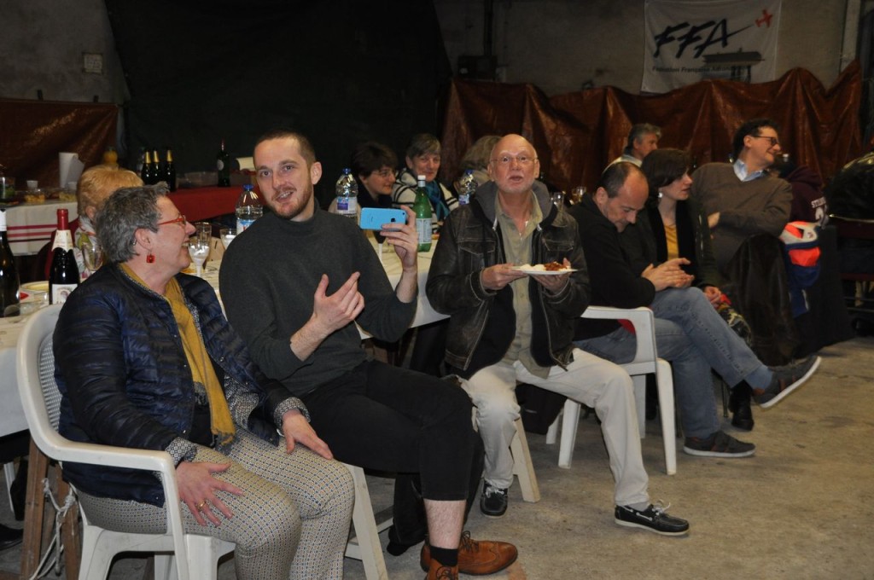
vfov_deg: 26.4
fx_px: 1237
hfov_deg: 38.9
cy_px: 290
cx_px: 437
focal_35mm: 51
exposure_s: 1/60
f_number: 4.5
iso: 800
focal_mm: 34
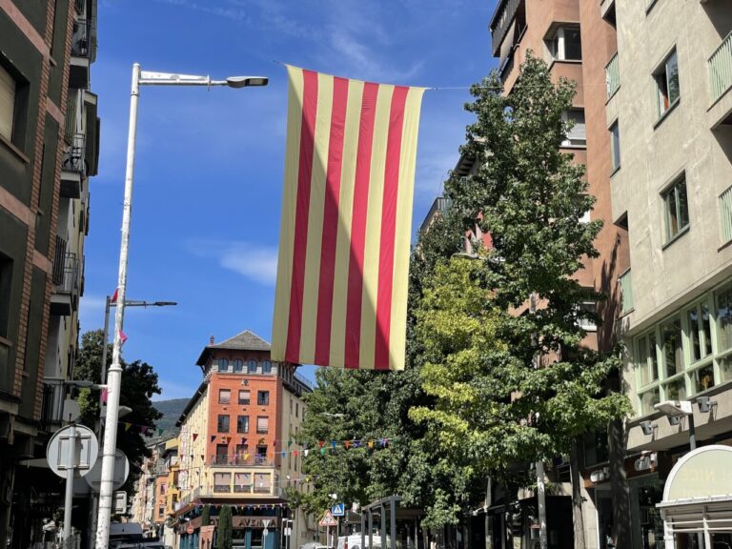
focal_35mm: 52
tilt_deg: +15.4
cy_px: 274
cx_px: 366
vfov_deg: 28.0
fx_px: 1100
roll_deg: +0.4
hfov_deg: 36.8
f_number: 2
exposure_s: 1/1410
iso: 25
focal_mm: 6
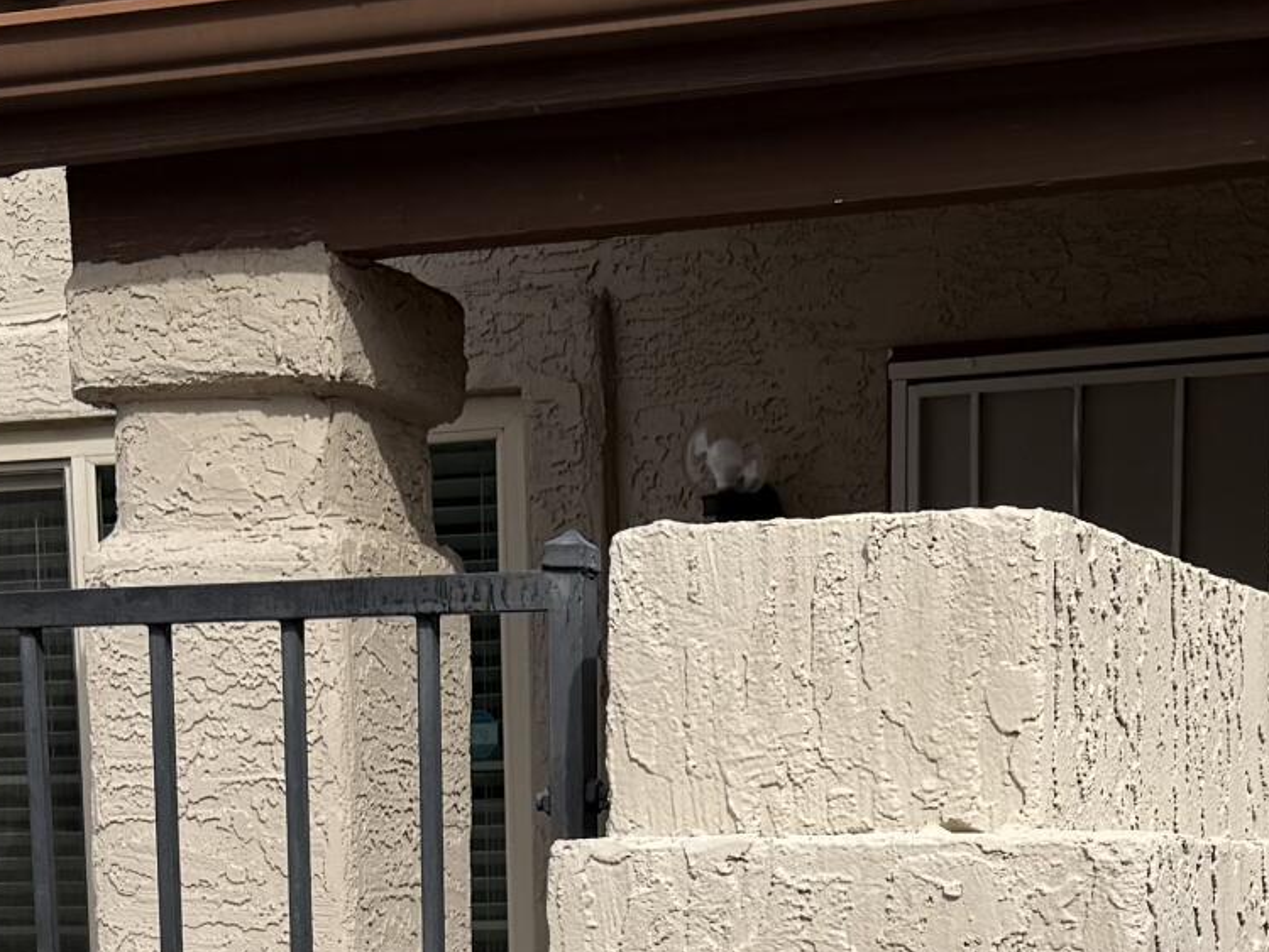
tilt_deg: -9.1
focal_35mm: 96
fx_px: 3520
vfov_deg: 14.1
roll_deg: +0.0
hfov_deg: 20.4
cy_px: 1578
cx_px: 755
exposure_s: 1/5319
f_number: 1.78
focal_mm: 6.76
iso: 80
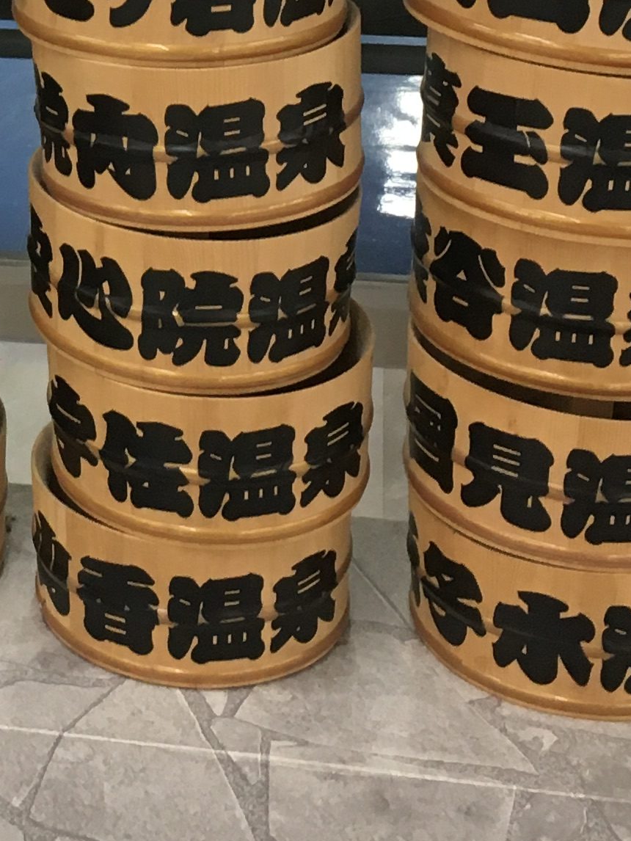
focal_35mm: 102
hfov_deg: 14.0
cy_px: -106
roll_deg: +1.3
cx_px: -182
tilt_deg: -16.8
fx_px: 2478
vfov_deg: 18.5
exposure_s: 1/30
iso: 64
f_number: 2.2
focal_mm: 4.15
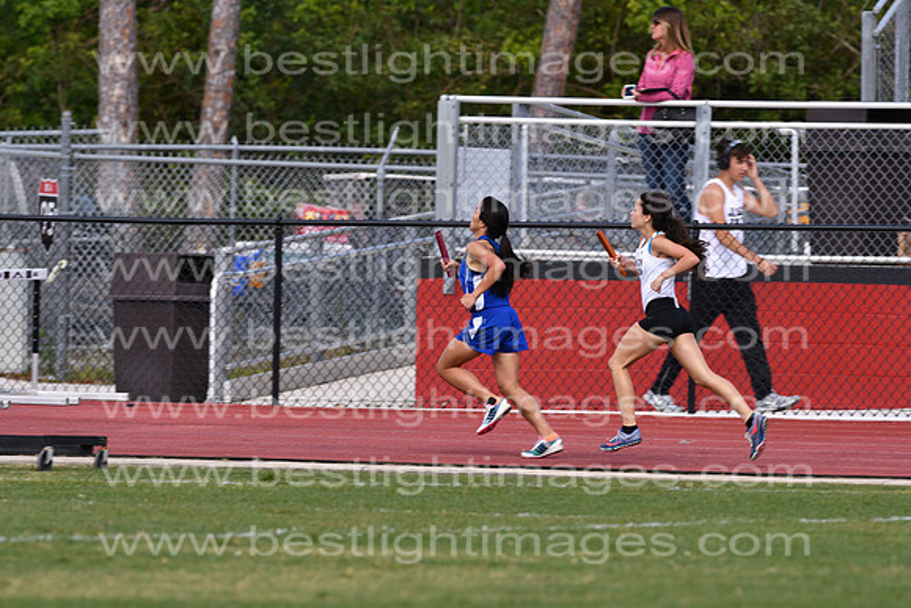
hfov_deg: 4.6
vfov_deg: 3.1
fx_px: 11390
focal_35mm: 450
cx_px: 456
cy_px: 304
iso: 100
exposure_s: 1/400
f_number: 5.6
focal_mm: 300
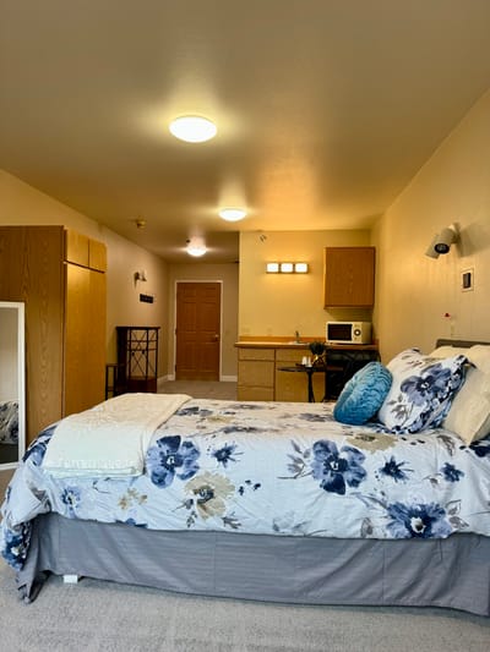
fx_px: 453
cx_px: 245
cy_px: 326
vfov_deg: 71.6
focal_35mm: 24
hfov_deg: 56.8
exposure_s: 1/120
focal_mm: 6.86
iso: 125
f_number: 1.78
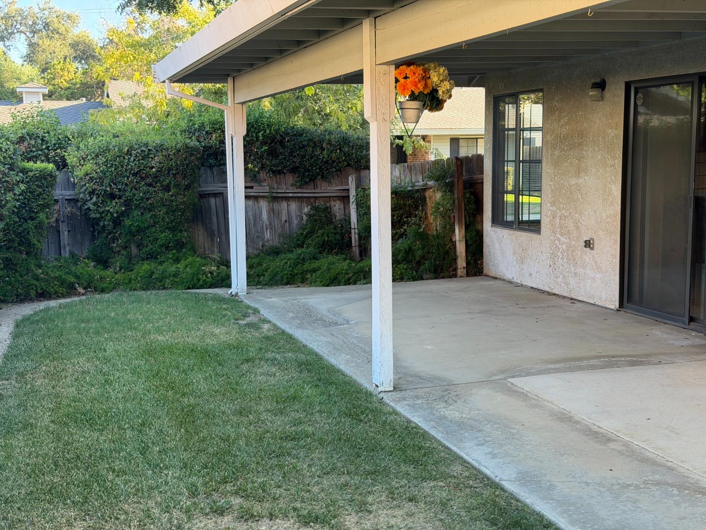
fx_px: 979
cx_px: 353
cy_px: 265
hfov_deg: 39.7
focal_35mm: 48
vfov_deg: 30.3
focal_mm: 6.76
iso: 80
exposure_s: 1/188
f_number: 1.78
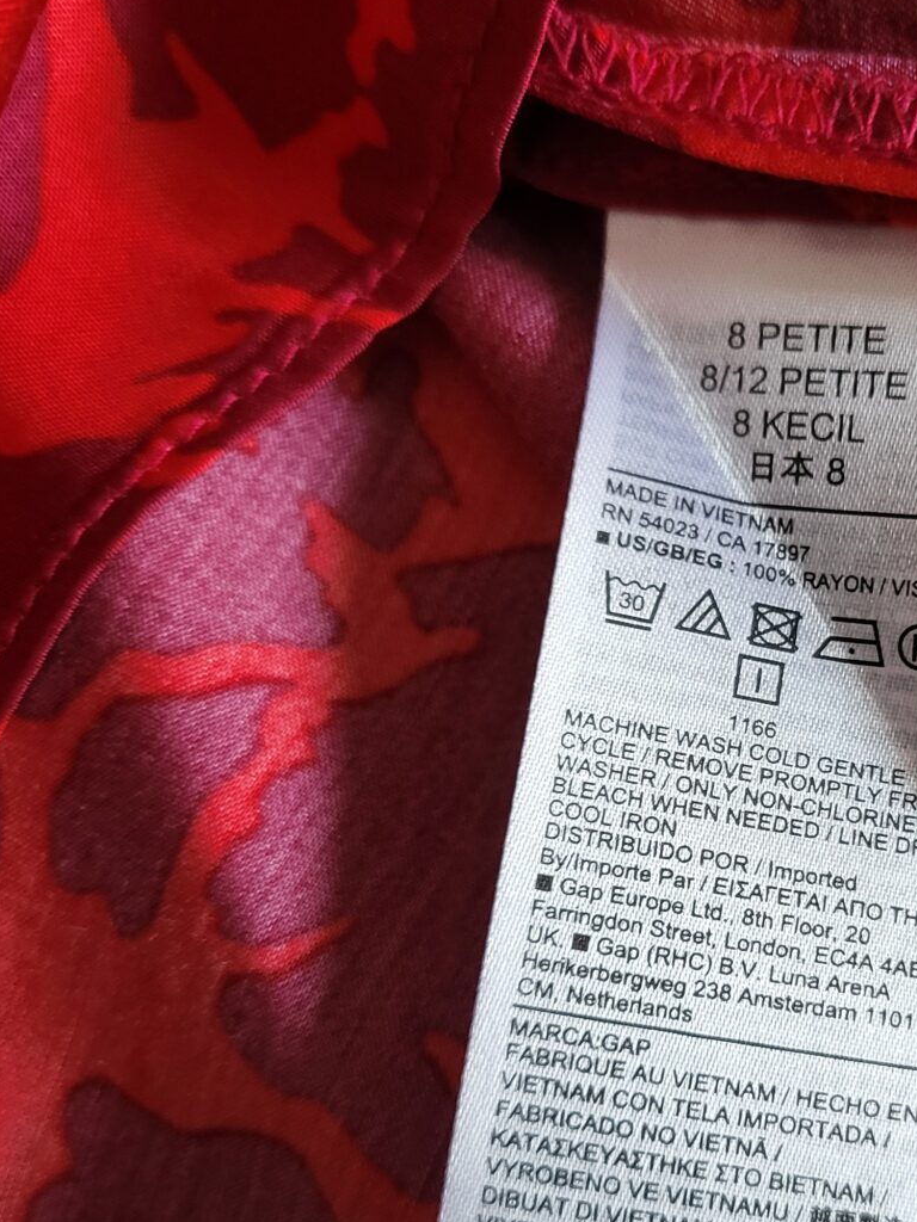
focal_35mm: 52
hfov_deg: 27.3
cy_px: 748
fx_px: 1837
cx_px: 780
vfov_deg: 36.6
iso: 250
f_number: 1.8
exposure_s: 1/40
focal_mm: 5.4
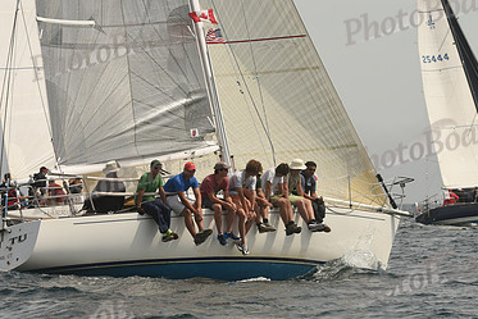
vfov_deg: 4.4
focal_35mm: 311
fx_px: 4131
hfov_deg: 6.6
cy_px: 97
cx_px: 278
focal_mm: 200
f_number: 8
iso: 250
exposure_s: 1/800
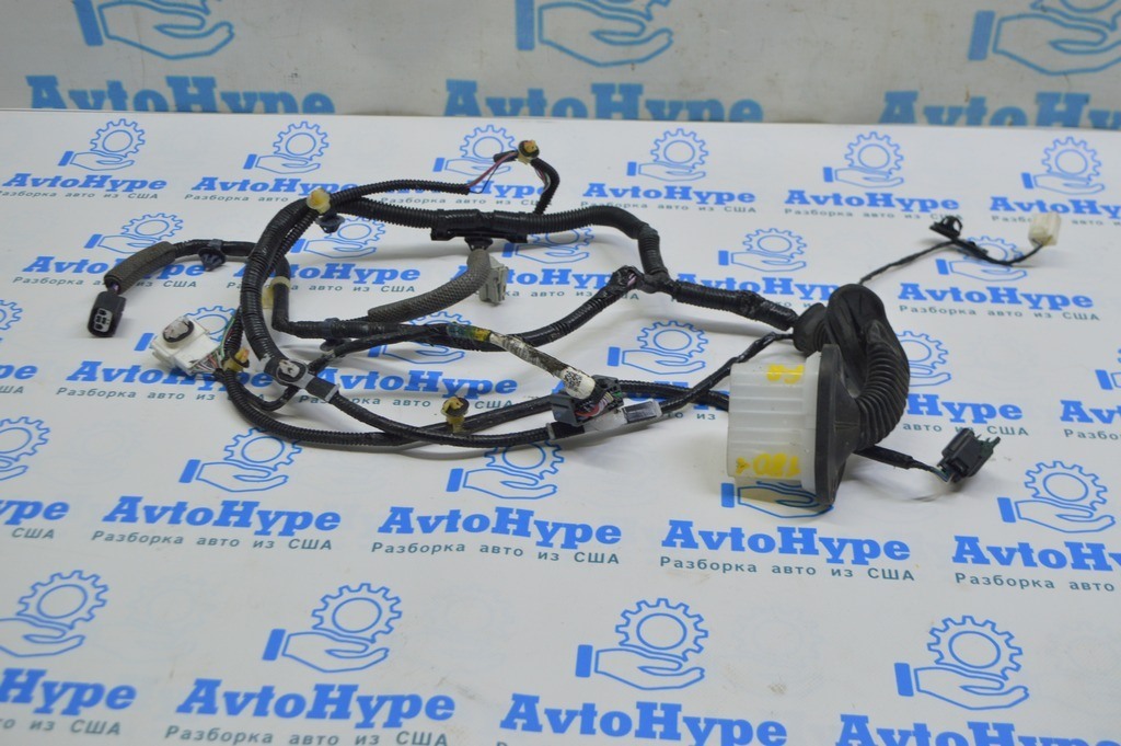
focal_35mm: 44
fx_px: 1353
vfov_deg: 30.8
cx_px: 560
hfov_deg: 45.0
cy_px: 373
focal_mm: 29
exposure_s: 1/40
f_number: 5.6
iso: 400
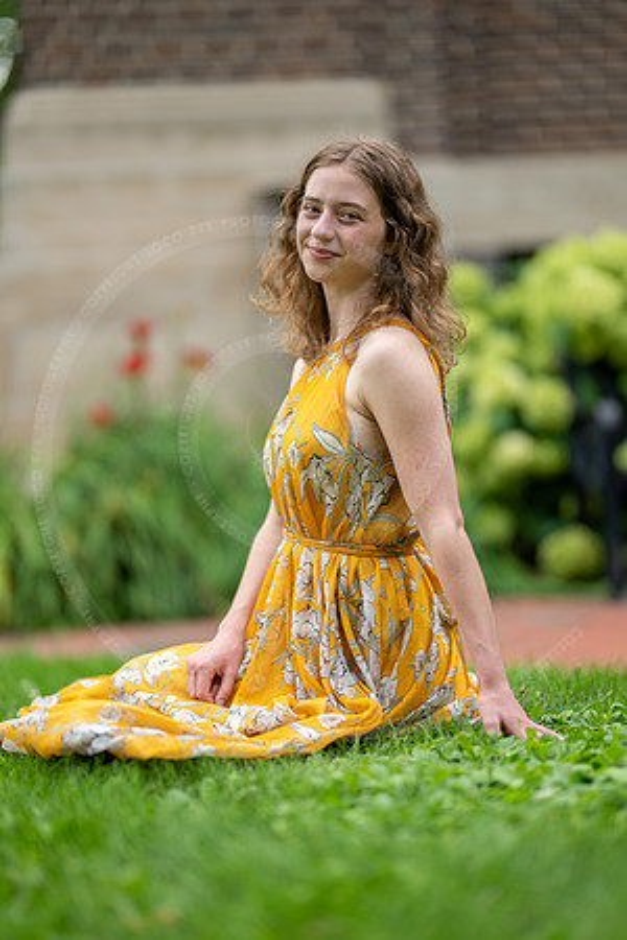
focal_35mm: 85
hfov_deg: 16.1
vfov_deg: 23.9
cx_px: 314
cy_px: 470
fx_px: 2220
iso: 80
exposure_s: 1/800
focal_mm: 85
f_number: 1.3
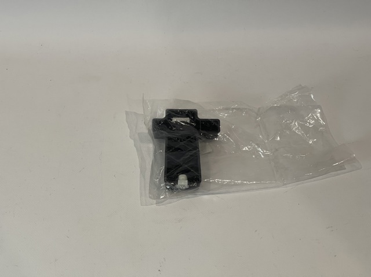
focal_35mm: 64
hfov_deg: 30.3
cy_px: 138
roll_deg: -1.2
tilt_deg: -42.9
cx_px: 186
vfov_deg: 22.9
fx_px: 685
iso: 160
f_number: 2.2
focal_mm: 7.5
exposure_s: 1/50
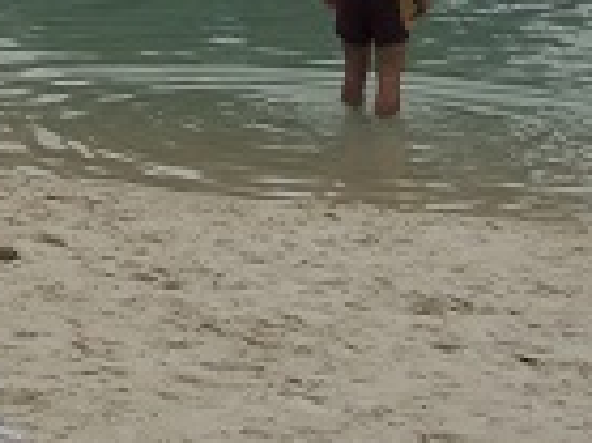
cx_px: -1316
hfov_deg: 8.2
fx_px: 3366
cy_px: -722
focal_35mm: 197
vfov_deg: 7.0
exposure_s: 1/1250
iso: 80
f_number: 4
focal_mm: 6
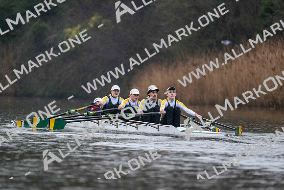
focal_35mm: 400
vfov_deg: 3.4
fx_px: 3156
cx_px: 142
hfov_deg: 5.2
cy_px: 95
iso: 9000
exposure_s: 1/1600
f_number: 4.5
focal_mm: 400
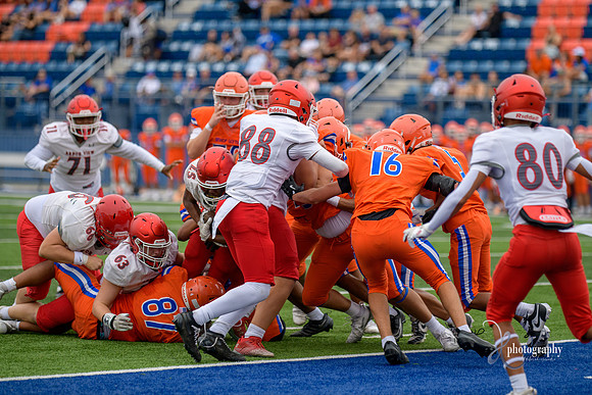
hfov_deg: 10.5
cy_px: 198
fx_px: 3207
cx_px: 296
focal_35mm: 195
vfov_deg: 7.0
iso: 180
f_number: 2.8
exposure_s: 1/800
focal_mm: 195
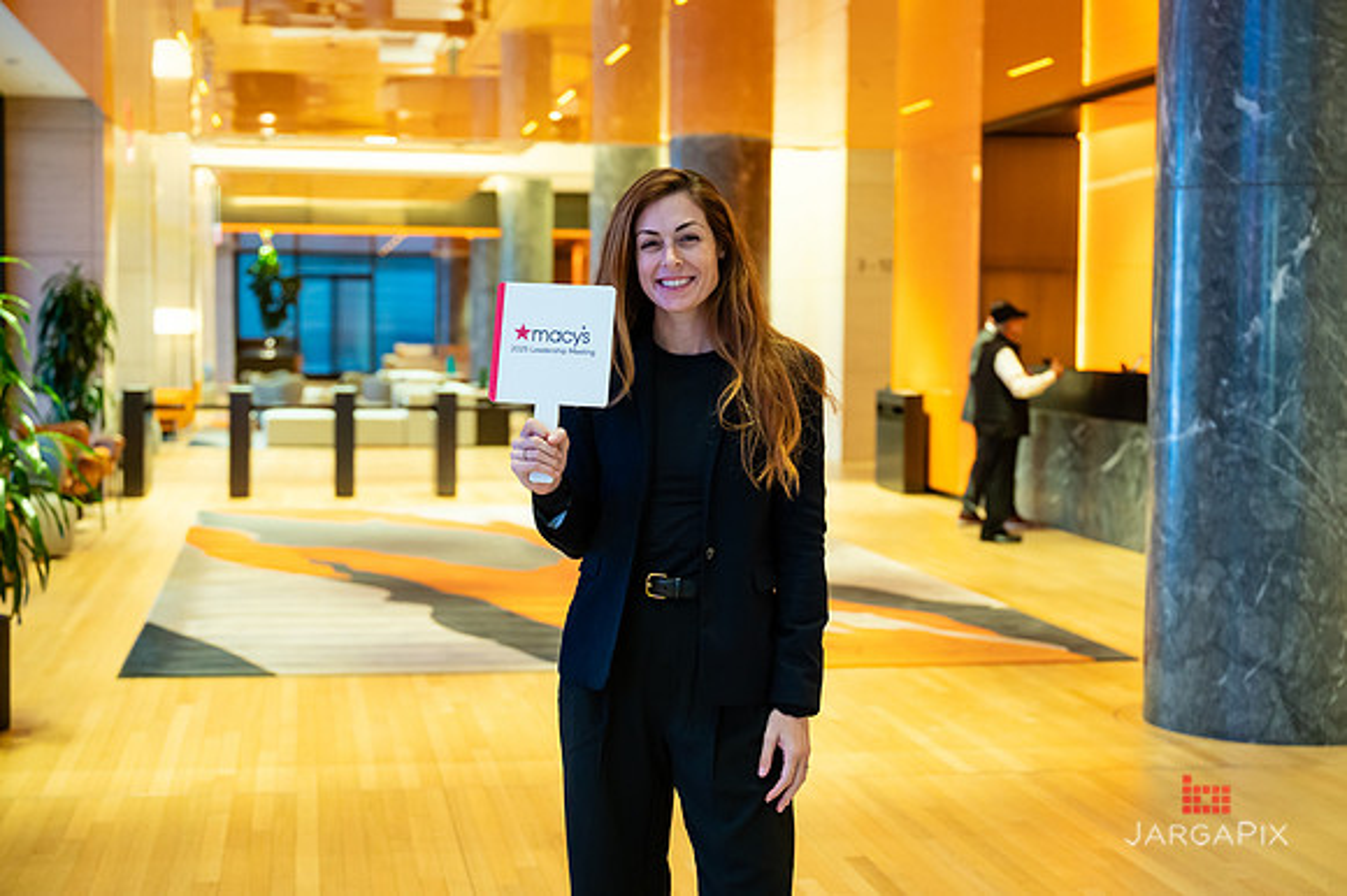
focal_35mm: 56
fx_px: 2080
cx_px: 668
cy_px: 442
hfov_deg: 35.9
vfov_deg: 24.3
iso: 1250
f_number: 3.2
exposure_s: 1/125
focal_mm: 53
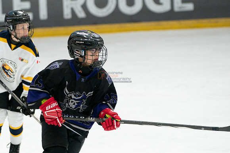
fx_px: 2081
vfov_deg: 4.2
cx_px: 64
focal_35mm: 326
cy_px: 111
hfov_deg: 6.3
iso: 2000
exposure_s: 1/1000
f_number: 3.2
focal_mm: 150
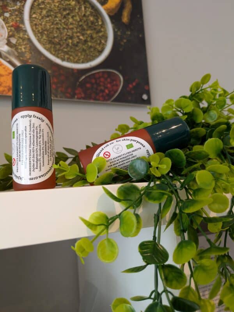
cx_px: 117
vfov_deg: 69.4
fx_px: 225
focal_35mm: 25
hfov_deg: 54.9
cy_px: 156
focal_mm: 5.43
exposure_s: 1/100
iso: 508
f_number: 1.89
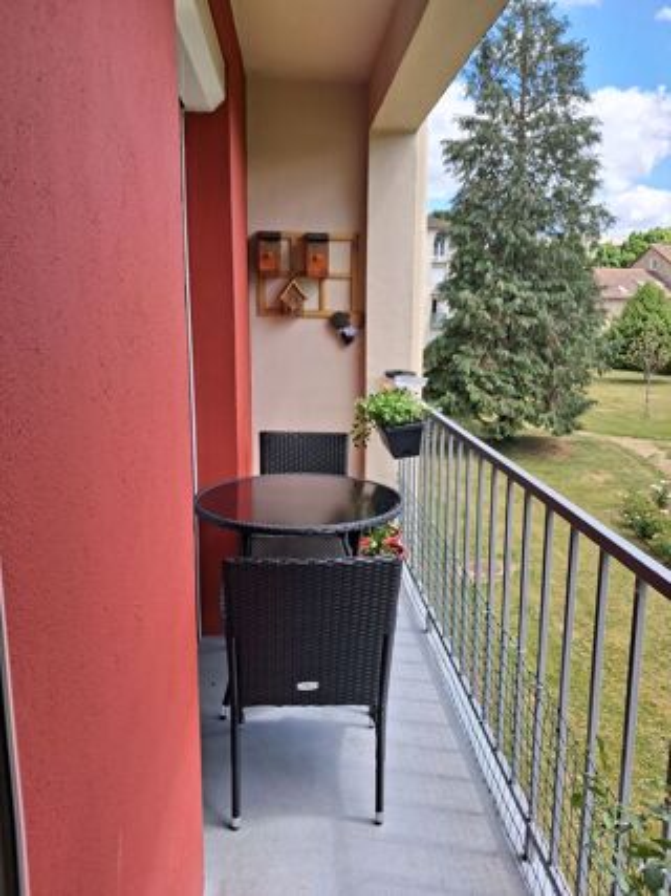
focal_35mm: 27
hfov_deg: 51.3
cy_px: 448
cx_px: 336
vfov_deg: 65.3
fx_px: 698
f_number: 1.8
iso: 20
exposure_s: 1/272
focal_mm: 4
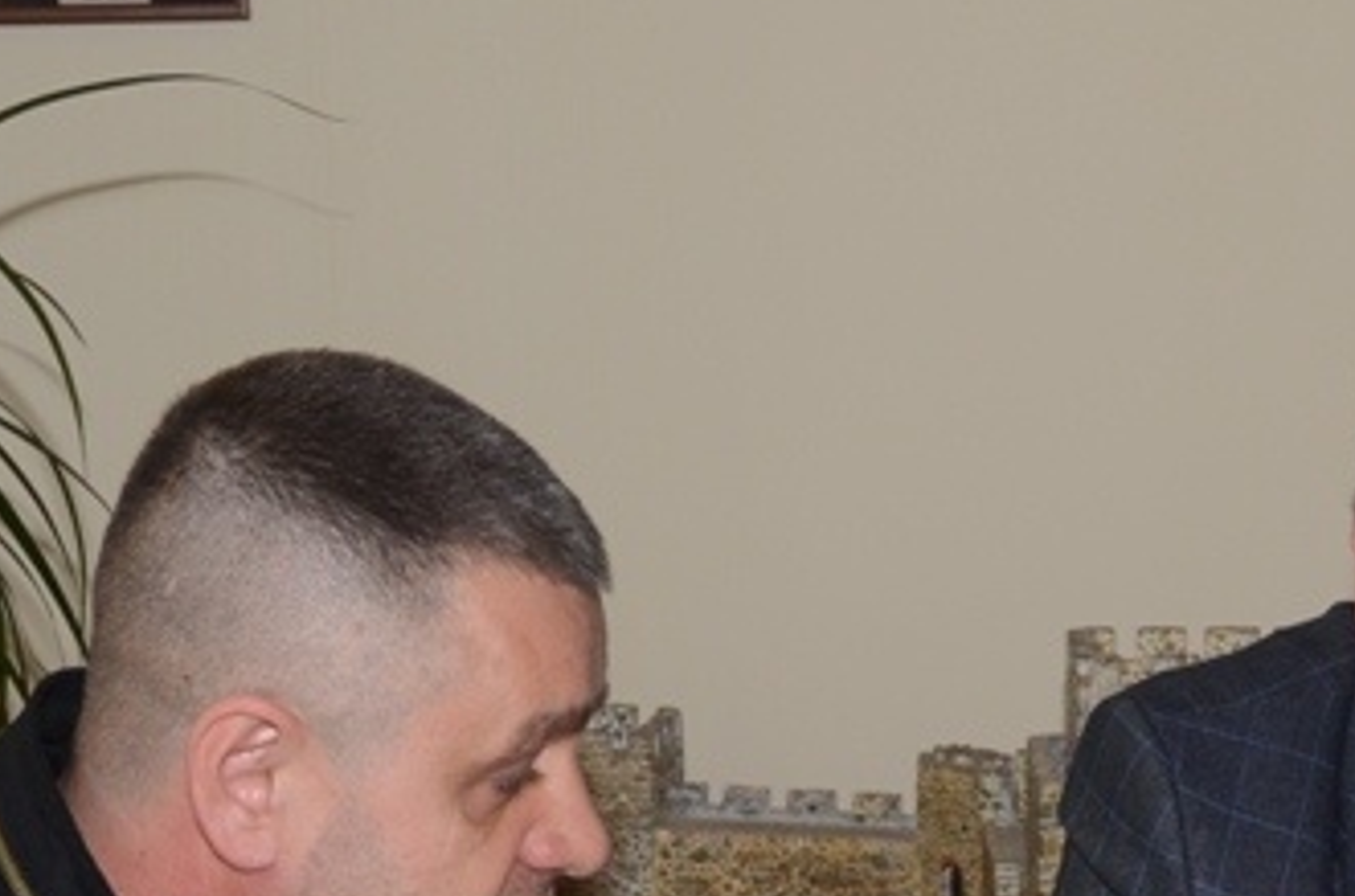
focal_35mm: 145
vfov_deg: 9.3
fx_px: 5445
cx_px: 917
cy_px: 921
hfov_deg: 14.2
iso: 320
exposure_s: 1/50
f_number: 9
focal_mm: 40
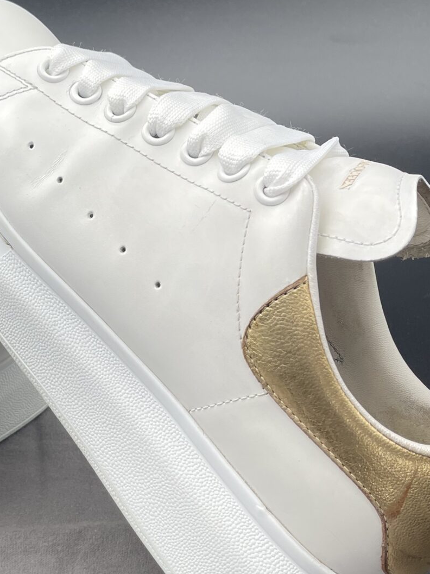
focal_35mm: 63
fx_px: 1044
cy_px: 254
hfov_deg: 22.6
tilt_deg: -34.2
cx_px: 23
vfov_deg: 30.7
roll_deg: +4.4
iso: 32
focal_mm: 5.1
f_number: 1.6
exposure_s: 1/211
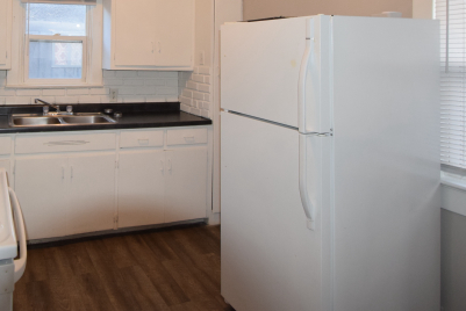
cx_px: 134
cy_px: 48
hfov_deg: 62.7
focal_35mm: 28
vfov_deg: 43.5
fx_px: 363
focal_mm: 10
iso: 800
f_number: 4
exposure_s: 1/60
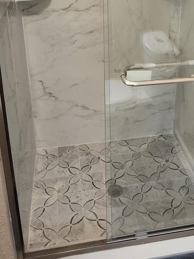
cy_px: 36
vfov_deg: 40.4
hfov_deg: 32.6
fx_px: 329
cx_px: 129
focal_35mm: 44
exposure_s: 1/120
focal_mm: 5.4
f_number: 1.8
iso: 200
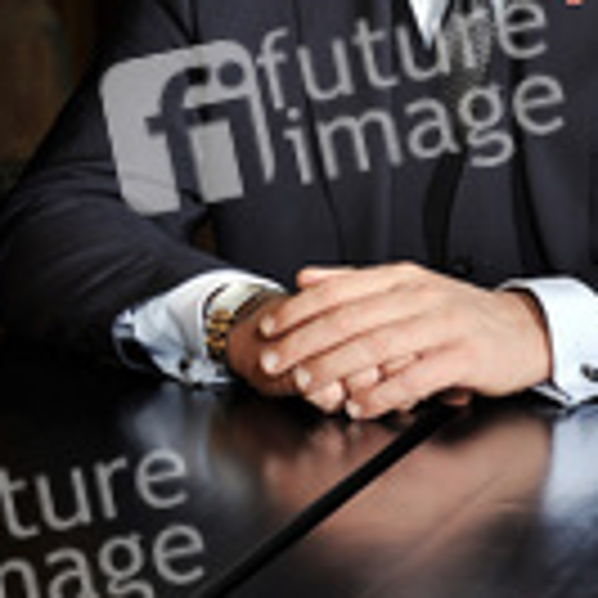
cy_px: 333
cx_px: 463
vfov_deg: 9.8
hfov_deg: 9.7
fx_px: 3499
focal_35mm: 179
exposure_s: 1/80
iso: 200
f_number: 5
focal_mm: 70
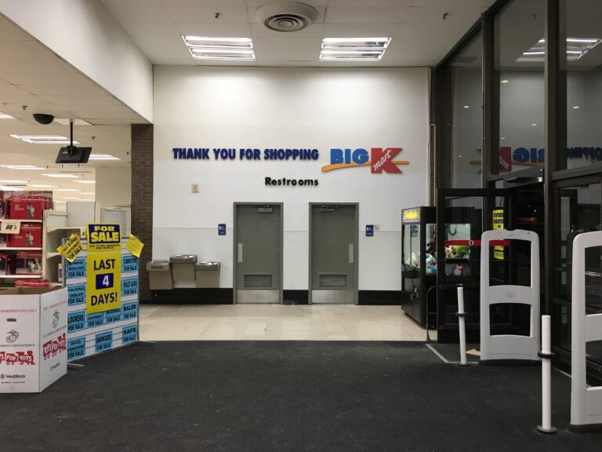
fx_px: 504
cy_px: 226
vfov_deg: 48.2
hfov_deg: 61.7
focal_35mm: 29
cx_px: 301
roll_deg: -0.4
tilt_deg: +1.6
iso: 32
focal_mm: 4.15
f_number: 2.2
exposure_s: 1/30
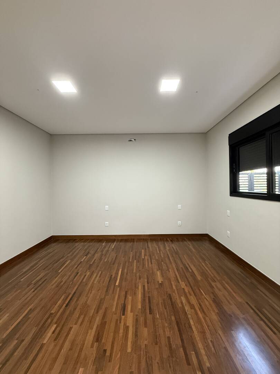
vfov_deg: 102.1
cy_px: 187
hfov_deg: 85.7
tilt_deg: +0.4
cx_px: 140
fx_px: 151
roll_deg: +0.2
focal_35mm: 14
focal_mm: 2.22
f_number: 2.2
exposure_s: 1/60
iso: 320
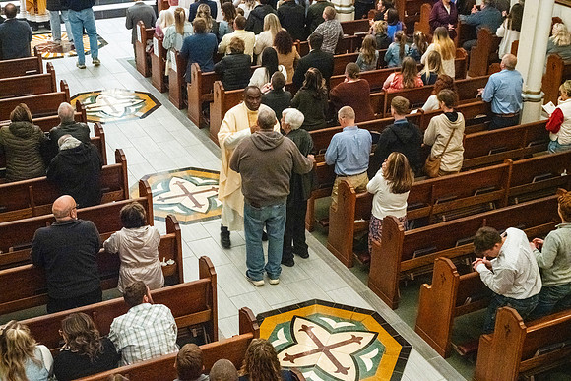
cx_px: 286
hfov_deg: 37.5
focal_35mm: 53
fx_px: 841
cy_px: 190
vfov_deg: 25.5
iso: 5000
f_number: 9
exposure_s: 1/60
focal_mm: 53
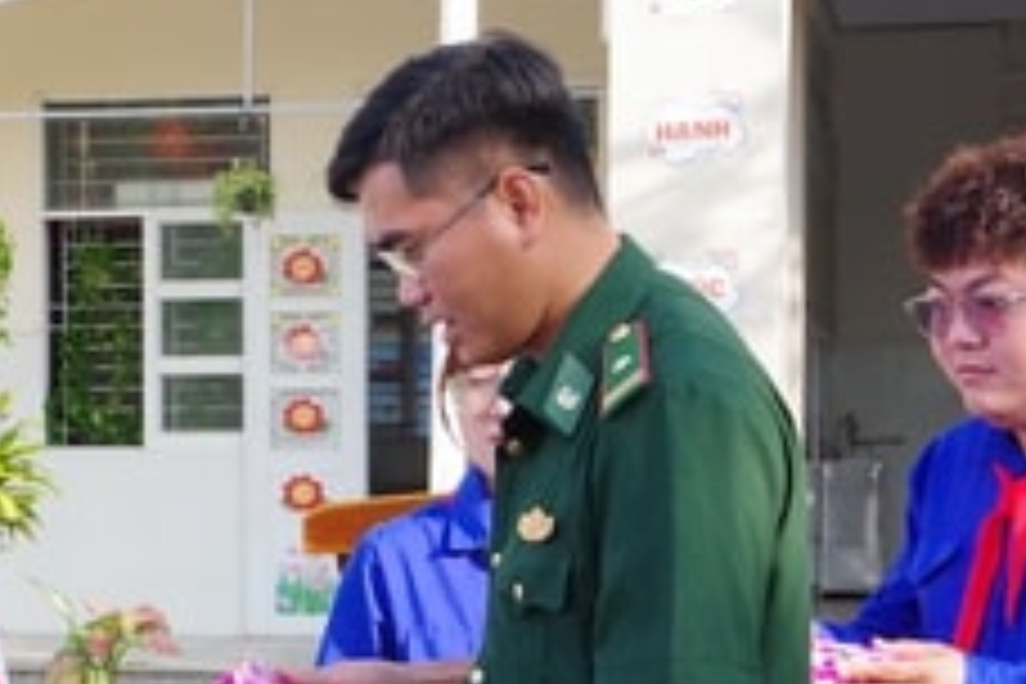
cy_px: 536
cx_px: -27
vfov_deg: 9.6
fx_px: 4047
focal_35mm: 142
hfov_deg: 14.2
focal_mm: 40
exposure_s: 1/640
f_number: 10
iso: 3200
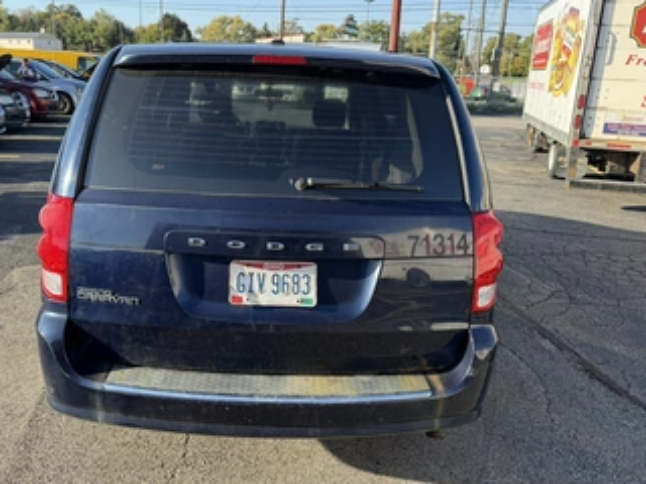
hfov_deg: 59.8
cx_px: 281
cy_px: 214
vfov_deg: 46.7
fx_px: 560
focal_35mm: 30
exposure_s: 1/1464
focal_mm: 6.76
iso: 100
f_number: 1.78
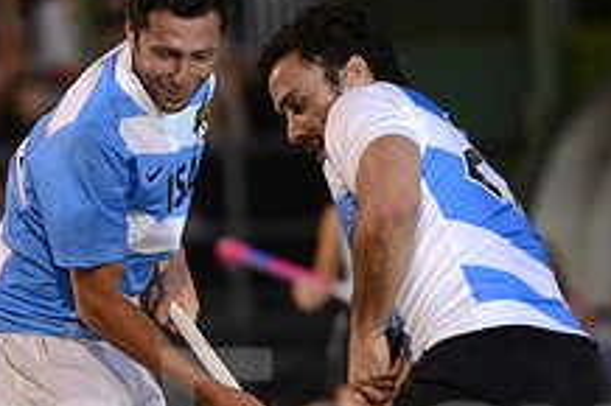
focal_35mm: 519
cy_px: 433
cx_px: 39
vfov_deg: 2.6
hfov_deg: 4.0
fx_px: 8802
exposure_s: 1/500
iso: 2500
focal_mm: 195
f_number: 2.8
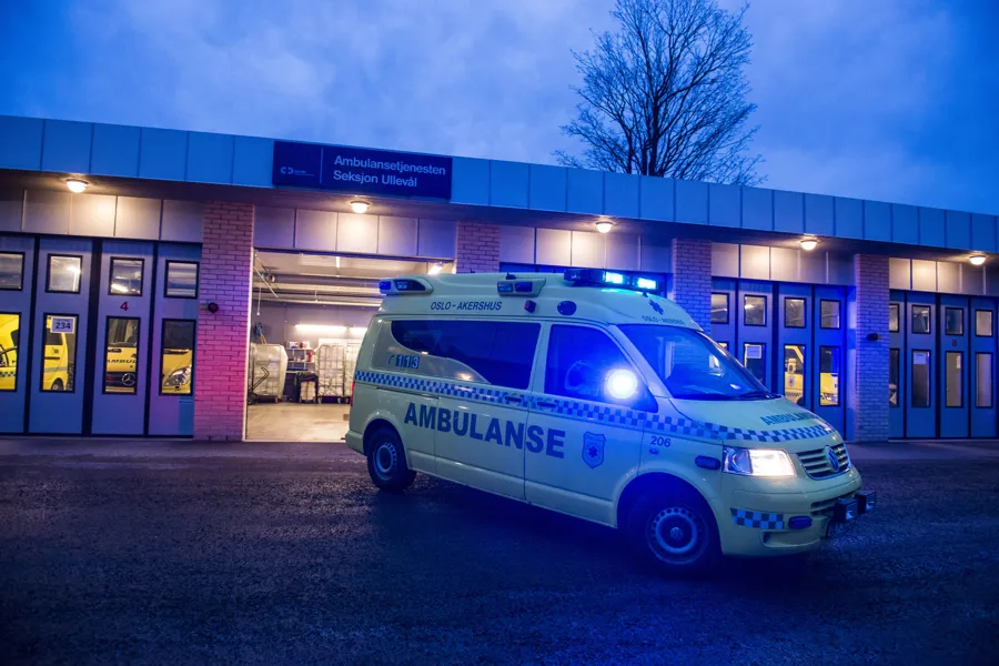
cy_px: 333
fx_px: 666
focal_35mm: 24
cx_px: 500
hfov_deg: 73.7
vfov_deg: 53.1
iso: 2000
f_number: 3.2
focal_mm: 24
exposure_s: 1/125
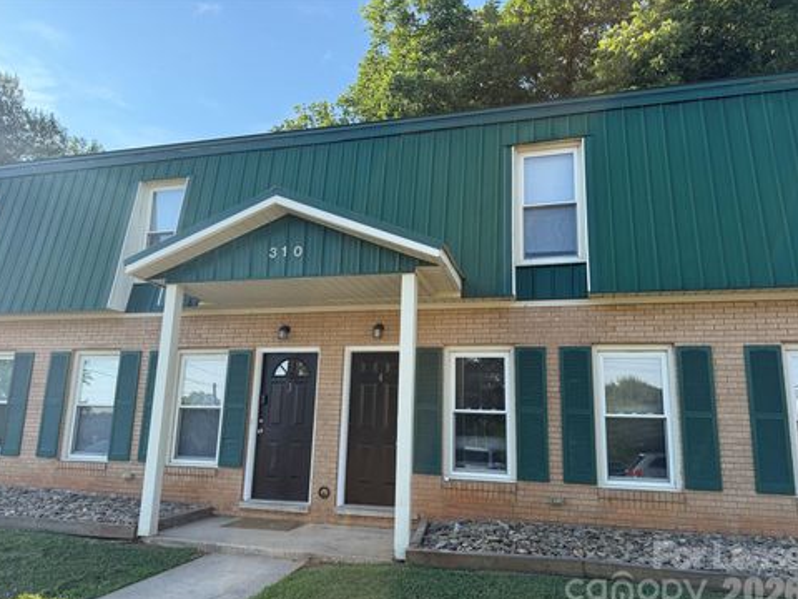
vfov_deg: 54.9
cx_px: 394
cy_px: 309
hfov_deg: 69.4
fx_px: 576
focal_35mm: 25
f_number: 1.78
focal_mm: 6.76
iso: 100
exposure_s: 1/1337
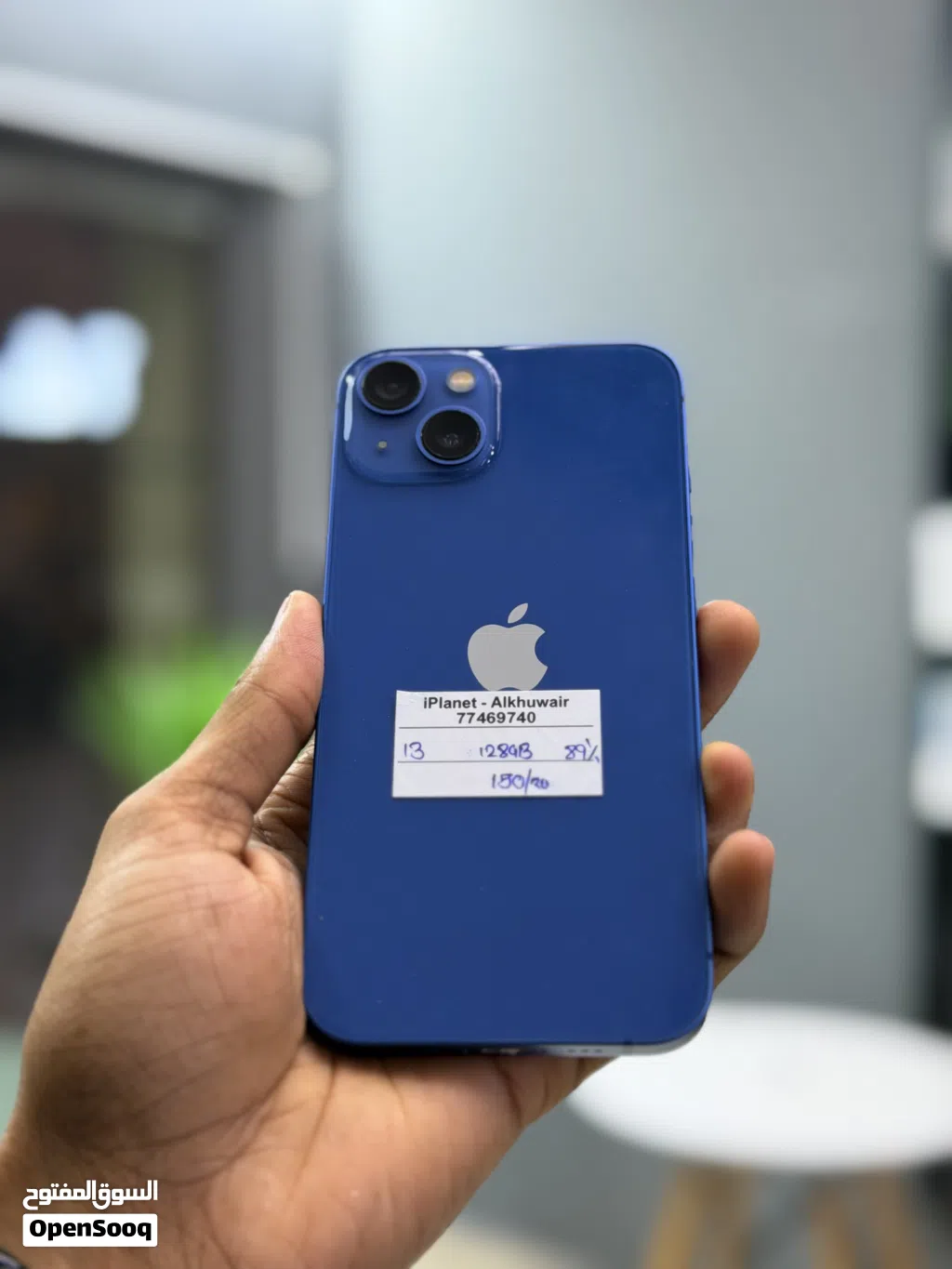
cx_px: 476
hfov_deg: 30.3
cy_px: 634
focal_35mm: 48
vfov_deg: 39.7
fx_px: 1760
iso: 80
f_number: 1.78
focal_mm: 6.76
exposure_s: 1/50
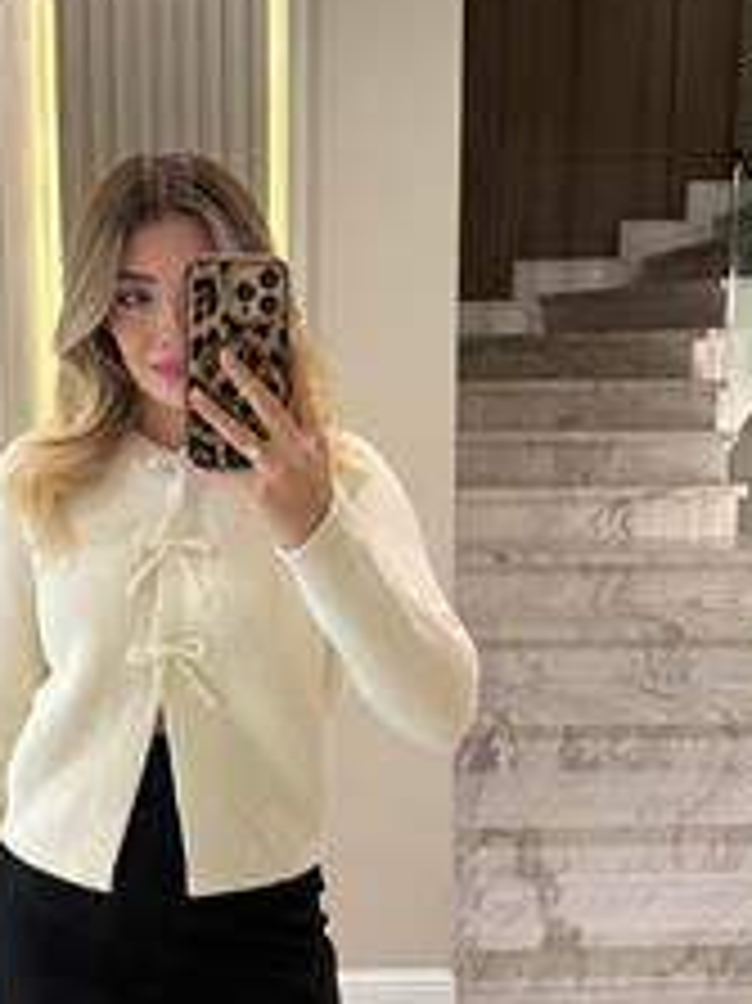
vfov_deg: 43.9
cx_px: 261
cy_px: 509
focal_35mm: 43
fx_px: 1247
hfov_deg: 33.3
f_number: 1.78
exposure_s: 1/75
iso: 200
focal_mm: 6.76
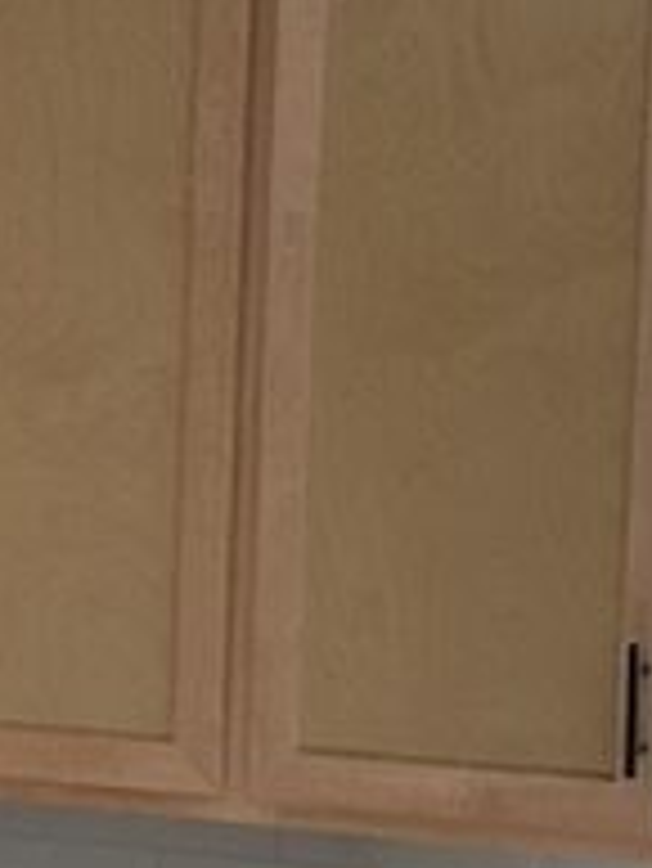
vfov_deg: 12.7
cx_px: -337
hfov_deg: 9.4
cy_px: 751
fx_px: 3863
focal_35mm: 154
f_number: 1.8
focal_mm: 3
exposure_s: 1/98
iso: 64
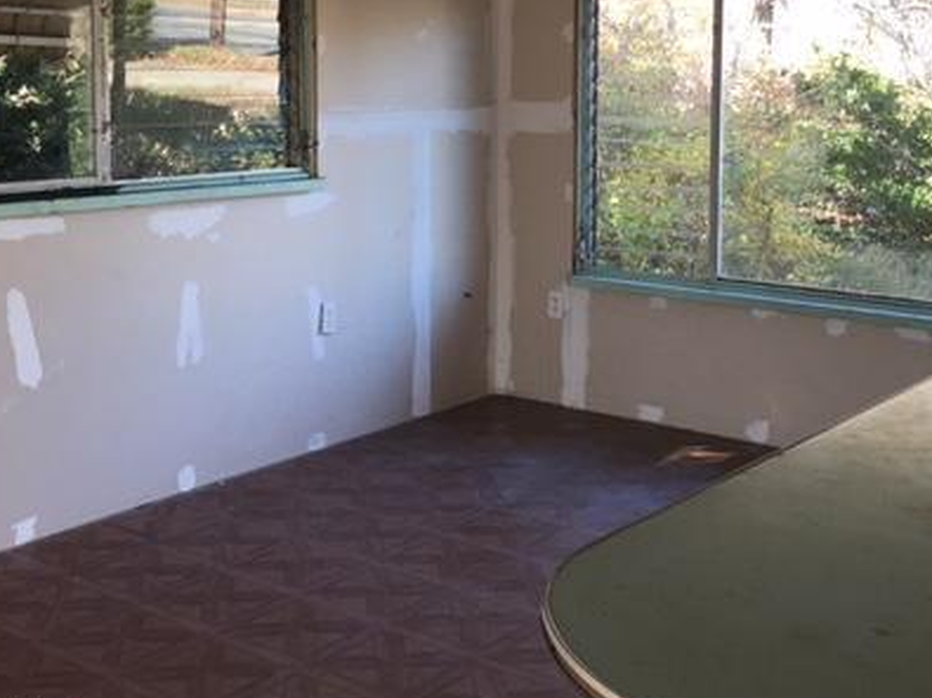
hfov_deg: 40.4
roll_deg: +1.0
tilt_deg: -5.1
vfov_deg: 30.5
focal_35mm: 47
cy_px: 205
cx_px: 422
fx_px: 1265
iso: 32
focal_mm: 4.15
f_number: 2.2
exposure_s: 1/40
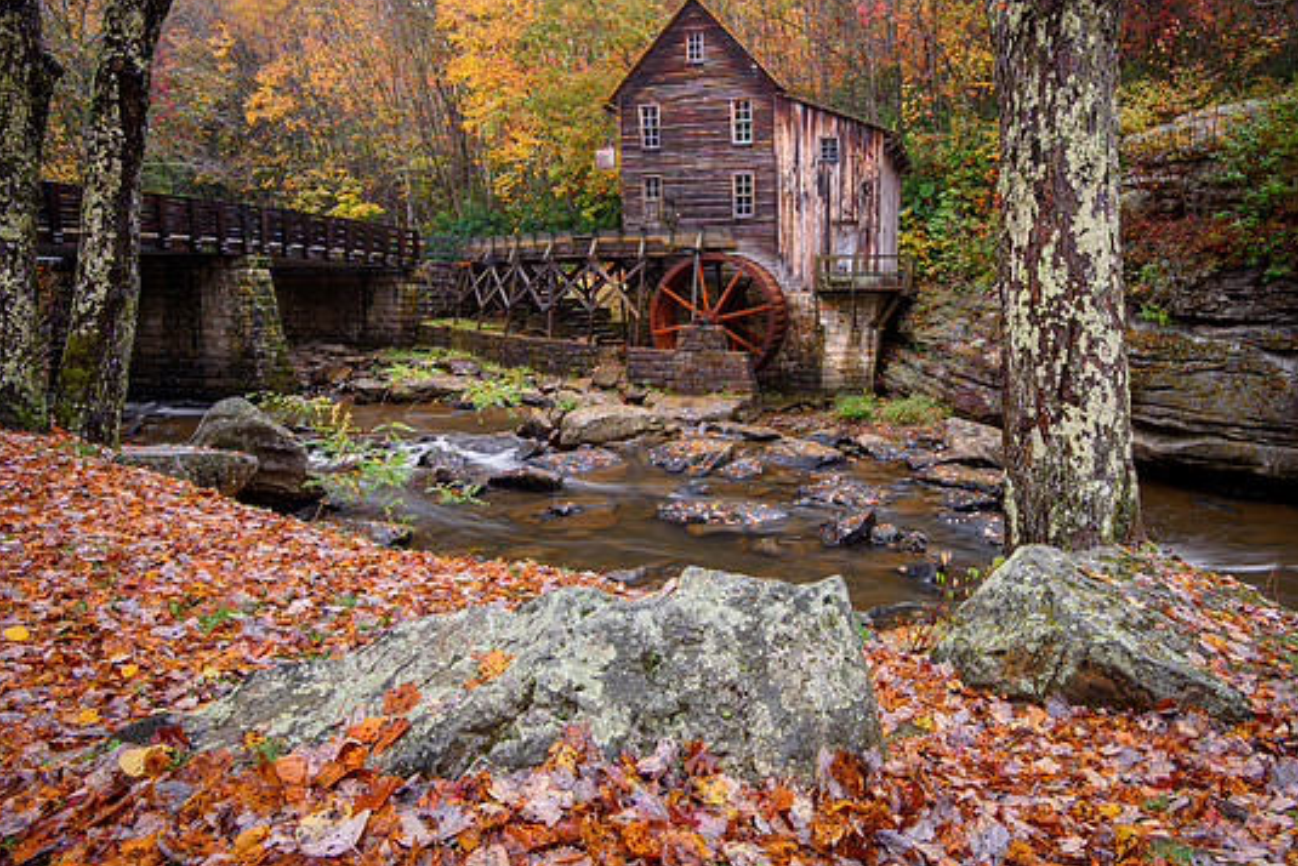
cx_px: 719
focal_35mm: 21
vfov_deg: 59.5
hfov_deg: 80.9
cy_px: 407
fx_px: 757
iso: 64
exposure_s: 2
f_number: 16
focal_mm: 18
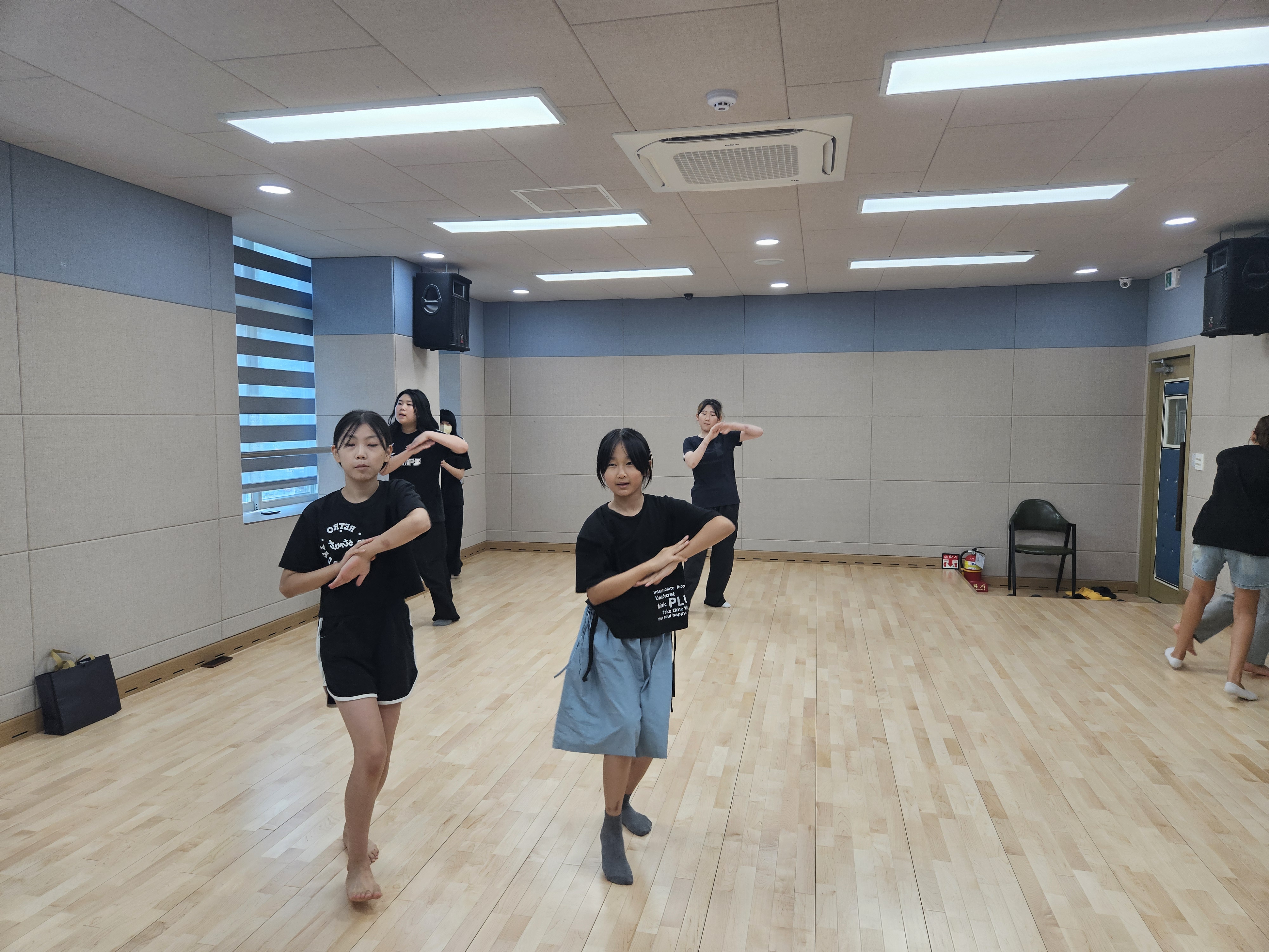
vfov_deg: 58.9
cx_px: 634
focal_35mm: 23
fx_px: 843
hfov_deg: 73.9
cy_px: 476
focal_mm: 5.4
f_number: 1.8
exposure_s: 1/120
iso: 80
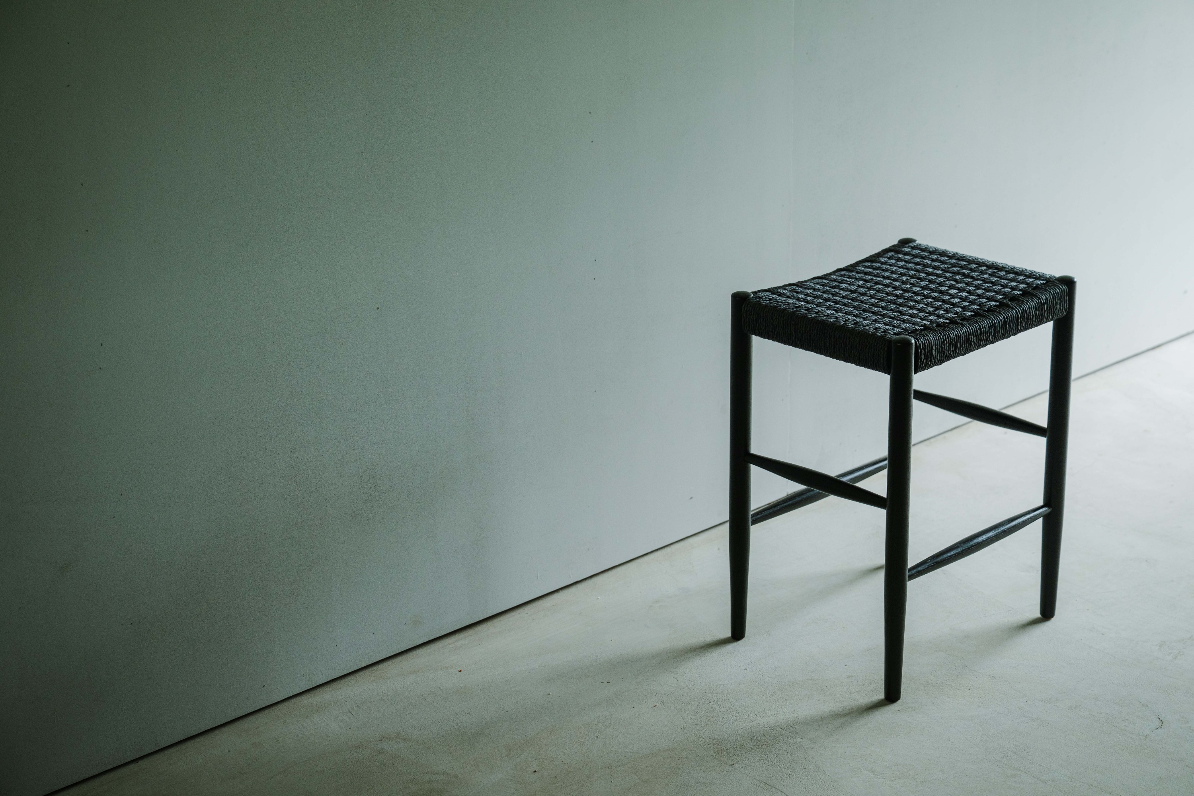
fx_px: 2321
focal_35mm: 70
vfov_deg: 19.5
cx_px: 597
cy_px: 398
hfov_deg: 28.8
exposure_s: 1/160
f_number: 5
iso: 800
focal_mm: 70
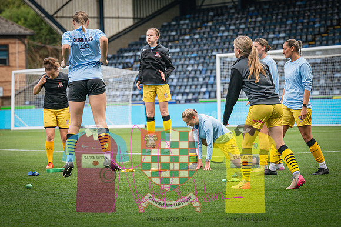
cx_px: 154
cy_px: 122
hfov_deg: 12.9
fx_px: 1506
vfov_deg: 8.6
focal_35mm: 159
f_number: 2.8
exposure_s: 1/2000
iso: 400
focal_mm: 88
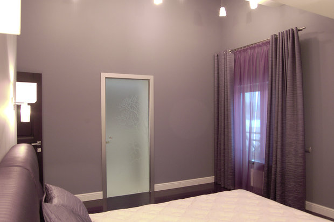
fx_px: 250
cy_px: 111
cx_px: 167
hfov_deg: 67.4
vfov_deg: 47.8
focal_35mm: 27
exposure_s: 1/13
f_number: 6.3
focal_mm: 18
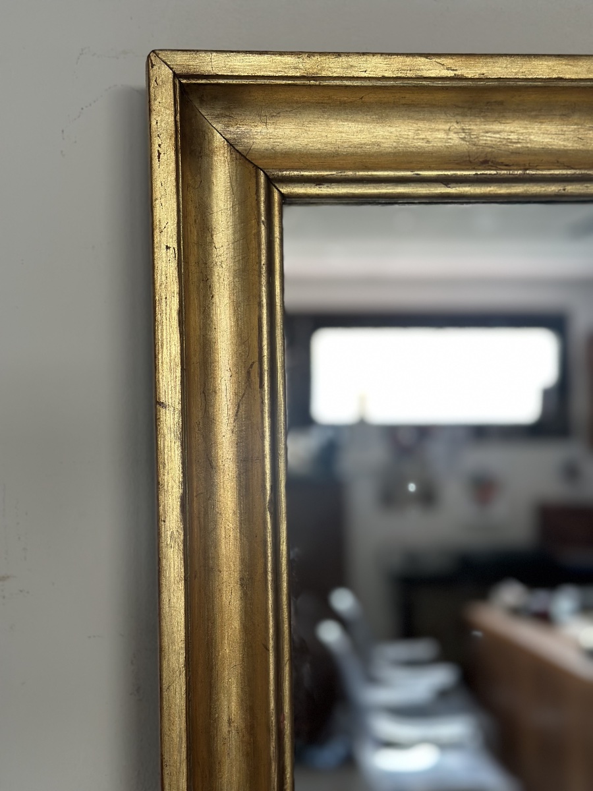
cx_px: 296
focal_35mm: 48
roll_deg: +0.4
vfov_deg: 39.7
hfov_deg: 30.3
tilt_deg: -0.9
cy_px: 396
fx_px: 1096
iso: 160
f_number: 1.78
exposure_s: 1/50
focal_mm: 6.86
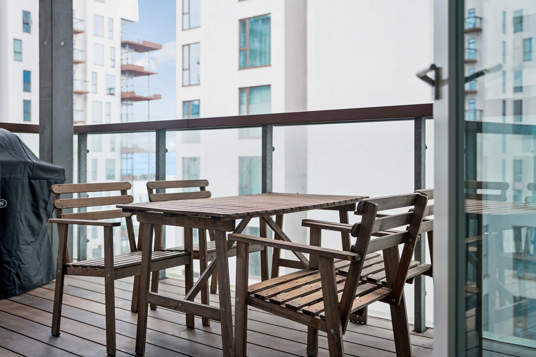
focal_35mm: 35
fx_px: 521
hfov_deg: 54.4
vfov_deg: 37.9
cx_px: 268
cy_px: 178
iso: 800
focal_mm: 35
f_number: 2.8
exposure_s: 1/160
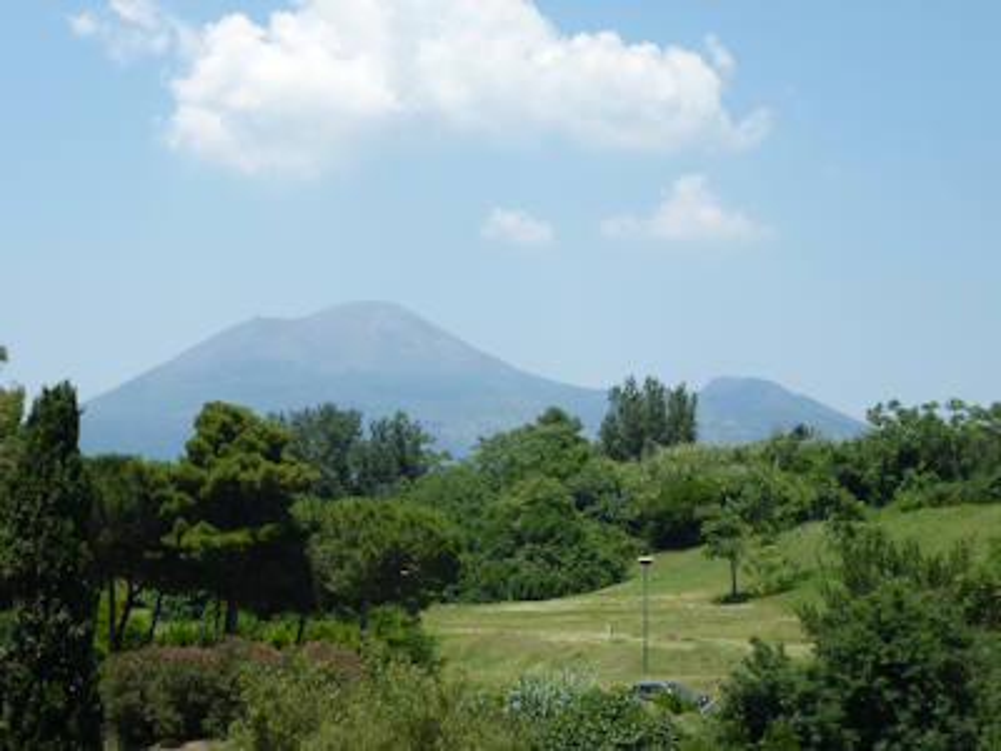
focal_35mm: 89
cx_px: 500
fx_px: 2574
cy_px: 376
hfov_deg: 22.0
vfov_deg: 16.6
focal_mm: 16
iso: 100
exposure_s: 1/500
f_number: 4.9
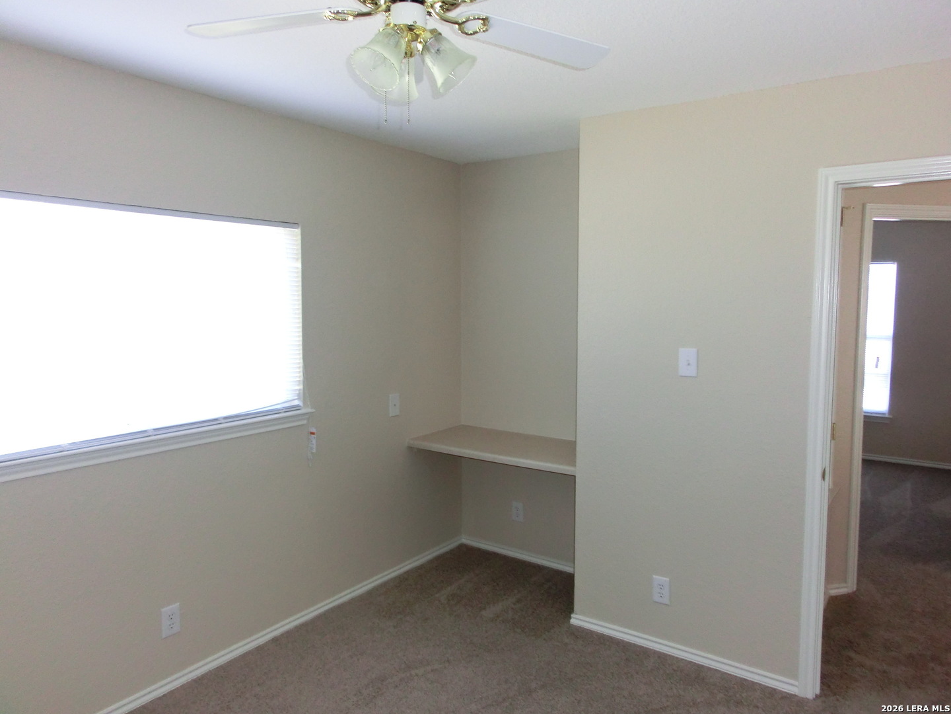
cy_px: 357
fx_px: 659
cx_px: 476
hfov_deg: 71.6
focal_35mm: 24
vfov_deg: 56.8
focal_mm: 4.24
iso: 400
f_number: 3
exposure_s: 1/60
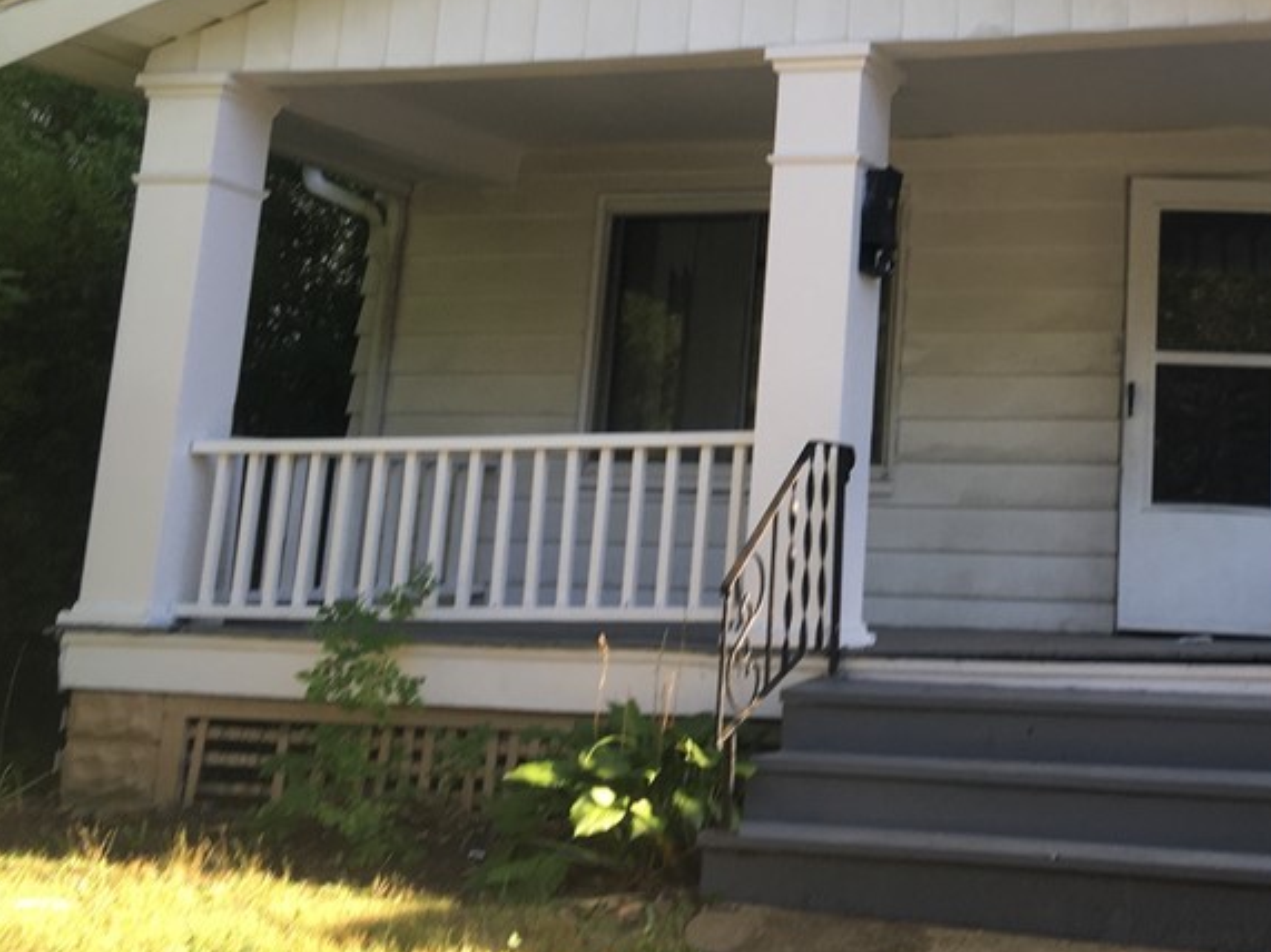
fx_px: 1909
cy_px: 227
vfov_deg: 27.6
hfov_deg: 35.1
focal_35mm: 52
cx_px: 1091
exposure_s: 1/152
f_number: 2.2
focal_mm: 4.15
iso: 25
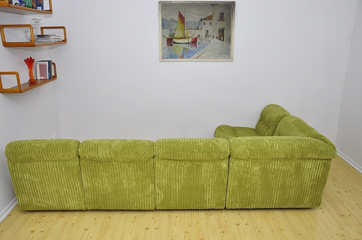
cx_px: 178
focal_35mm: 29
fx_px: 291
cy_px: 125
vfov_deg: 44.9
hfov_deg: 63.7
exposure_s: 1/200
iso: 400
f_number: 4.5
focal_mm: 18
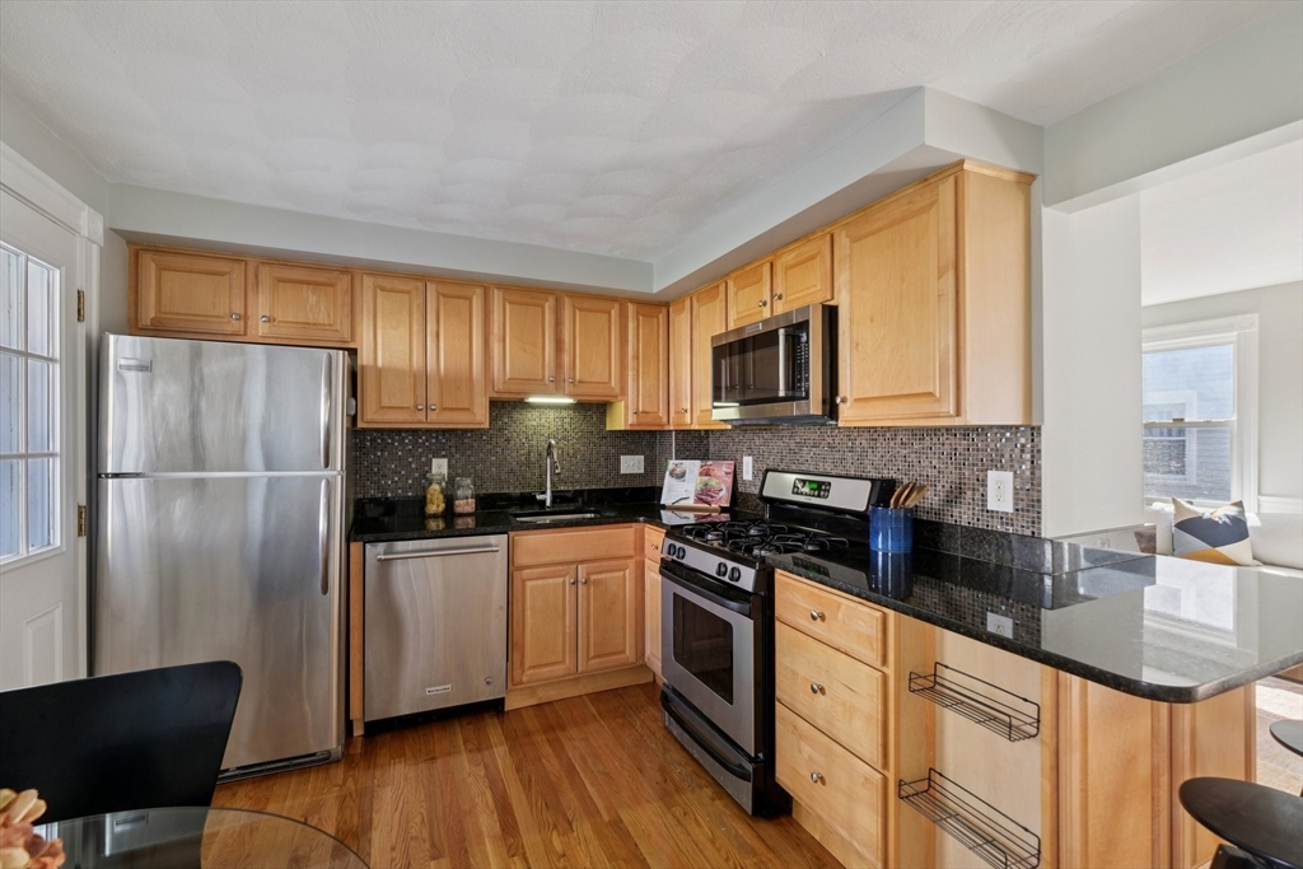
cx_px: 652
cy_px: 434
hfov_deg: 100.4
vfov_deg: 77.3
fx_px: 543
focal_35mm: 15
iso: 400
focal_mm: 10
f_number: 4
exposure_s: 1/60
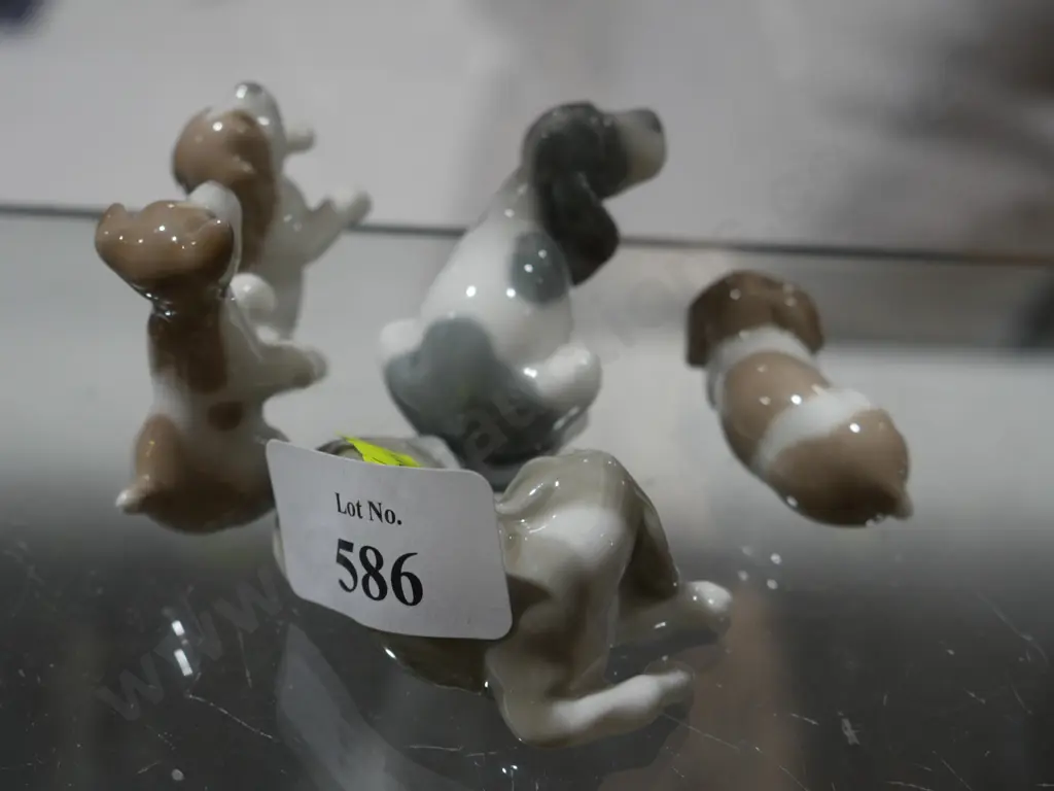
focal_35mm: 62
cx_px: 527
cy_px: 396
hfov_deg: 31.2
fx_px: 1888
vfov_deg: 23.7
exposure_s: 1/80
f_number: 5.4
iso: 400
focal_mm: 31
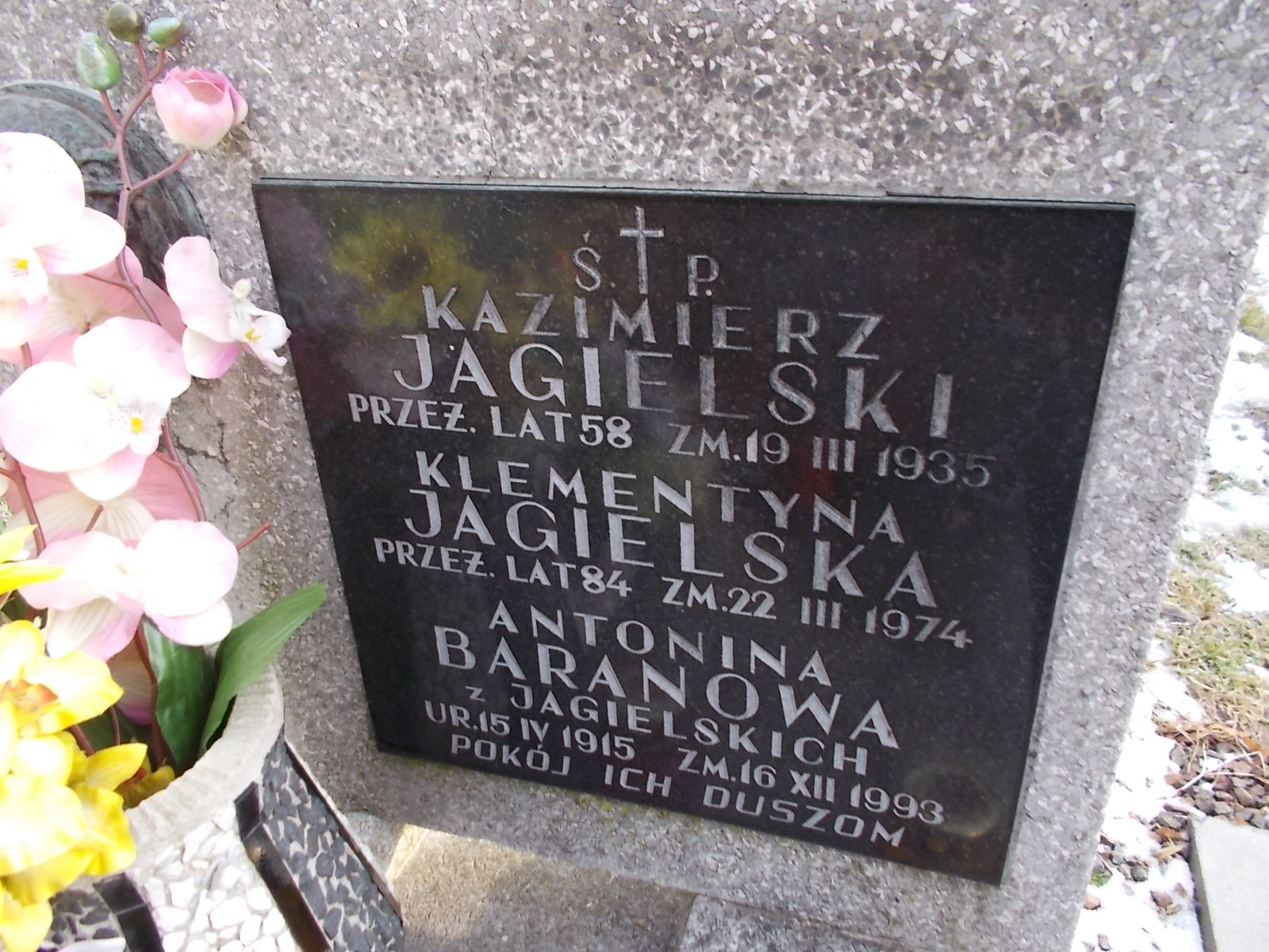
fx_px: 953
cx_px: 634
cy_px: 476
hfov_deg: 67.3
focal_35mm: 26
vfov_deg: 53.1
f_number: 3.2
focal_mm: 4.6
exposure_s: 1/80
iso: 80
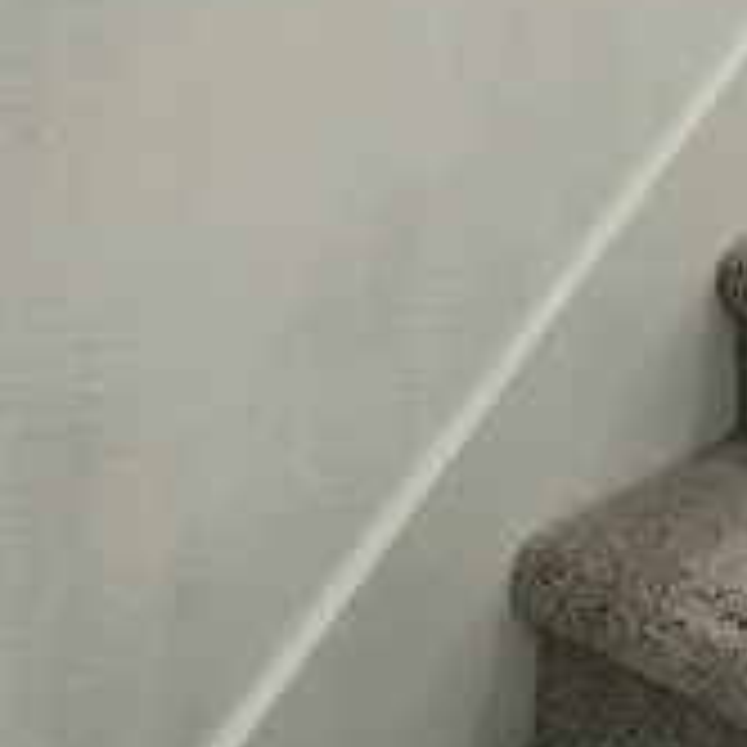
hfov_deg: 22.4
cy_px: -569
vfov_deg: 19.0
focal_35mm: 71
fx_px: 1733
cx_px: 893
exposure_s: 1/60.2
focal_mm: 2.2
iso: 80
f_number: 2.2
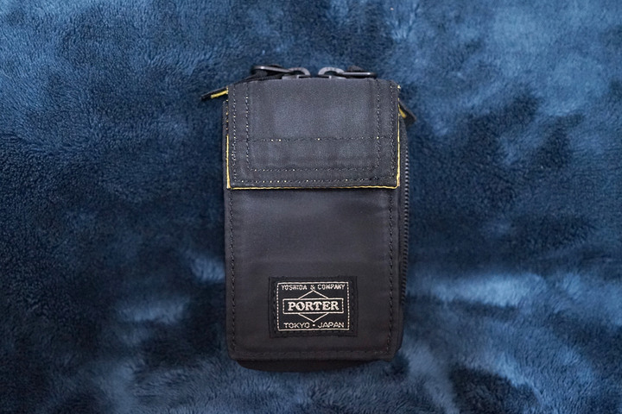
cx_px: 311
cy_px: 207
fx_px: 605
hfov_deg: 54.4
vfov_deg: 37.9
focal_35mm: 35
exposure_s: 1/50
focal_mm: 35
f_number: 3.5
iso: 6400
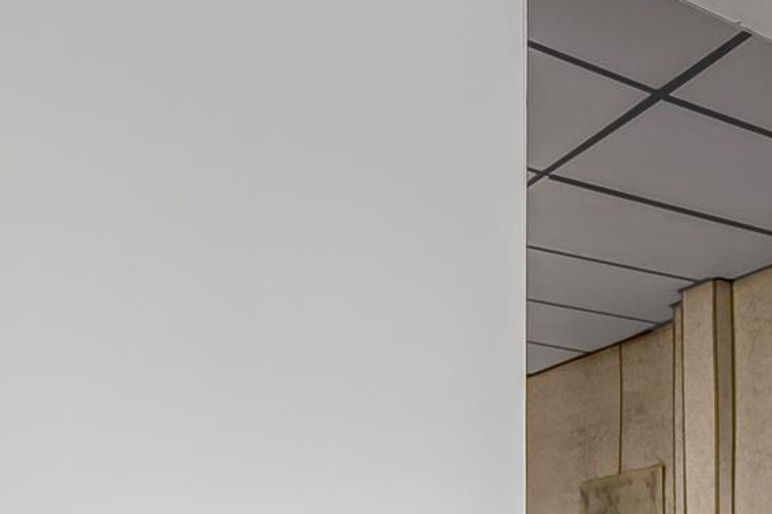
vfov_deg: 23.7
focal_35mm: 51
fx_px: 1093
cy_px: 642
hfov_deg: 34.8
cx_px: 798
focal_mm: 14
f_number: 2.8
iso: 450
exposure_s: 1/125
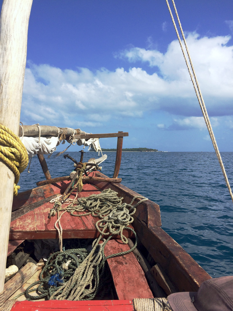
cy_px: 156
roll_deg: +0.0
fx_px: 260
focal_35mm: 29
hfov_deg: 48.2
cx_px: 116
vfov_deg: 61.7
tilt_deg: -2.8
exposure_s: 1/3165
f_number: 2.2
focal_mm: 4.15
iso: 32
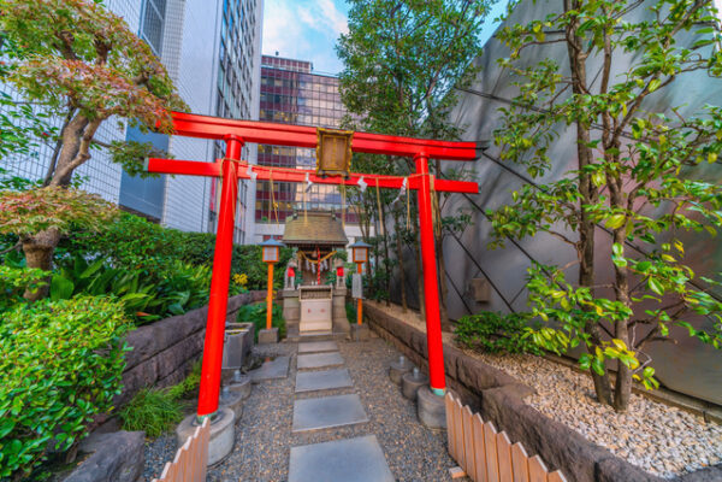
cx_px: 361
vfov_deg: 90.0
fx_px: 241
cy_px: 241
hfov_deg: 112.6
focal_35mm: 12
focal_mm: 12
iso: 200
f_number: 5.6
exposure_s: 1/40
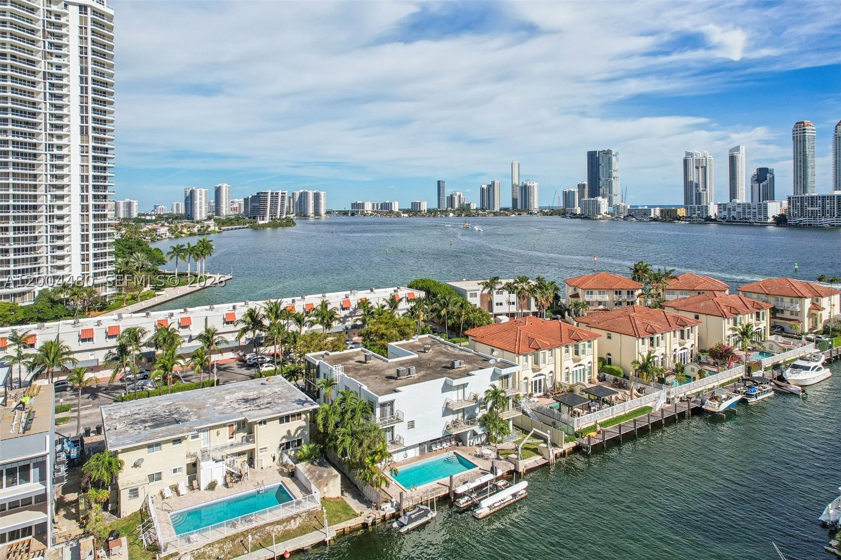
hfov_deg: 78.6
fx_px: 514
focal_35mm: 22
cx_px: 420
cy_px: 280
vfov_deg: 57.2
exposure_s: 1/800
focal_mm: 8.4
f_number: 2.8
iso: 110
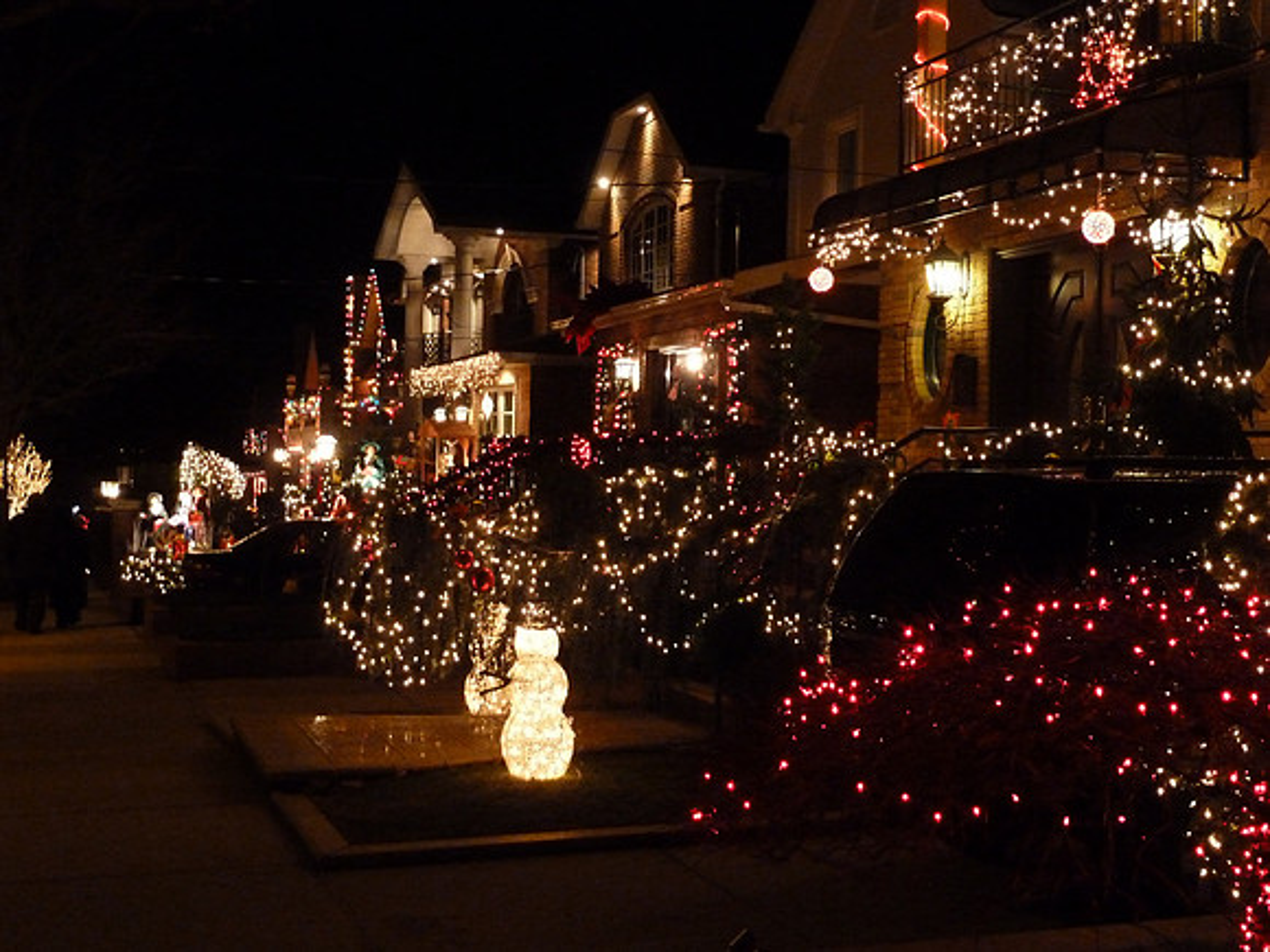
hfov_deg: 42.9
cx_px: 635
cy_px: 476
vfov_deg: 32.9
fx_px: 1614
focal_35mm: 44
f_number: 3.7
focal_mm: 7.3
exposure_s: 1/10
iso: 800
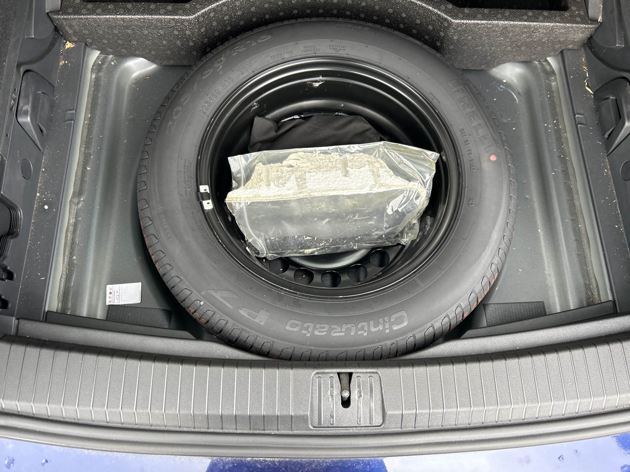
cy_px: 236
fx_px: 473
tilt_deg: -72.5
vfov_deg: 53.1
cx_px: 315
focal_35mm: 26
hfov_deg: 67.3
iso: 125
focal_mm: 5.7
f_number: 1.5
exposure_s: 1/102
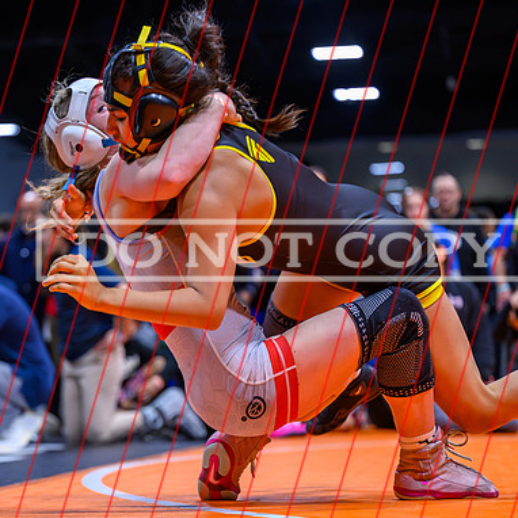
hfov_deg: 15.7
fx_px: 1879
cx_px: 199
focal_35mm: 111
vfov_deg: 15.7
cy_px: 301
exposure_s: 1/800
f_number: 2.8
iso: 2500
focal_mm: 70
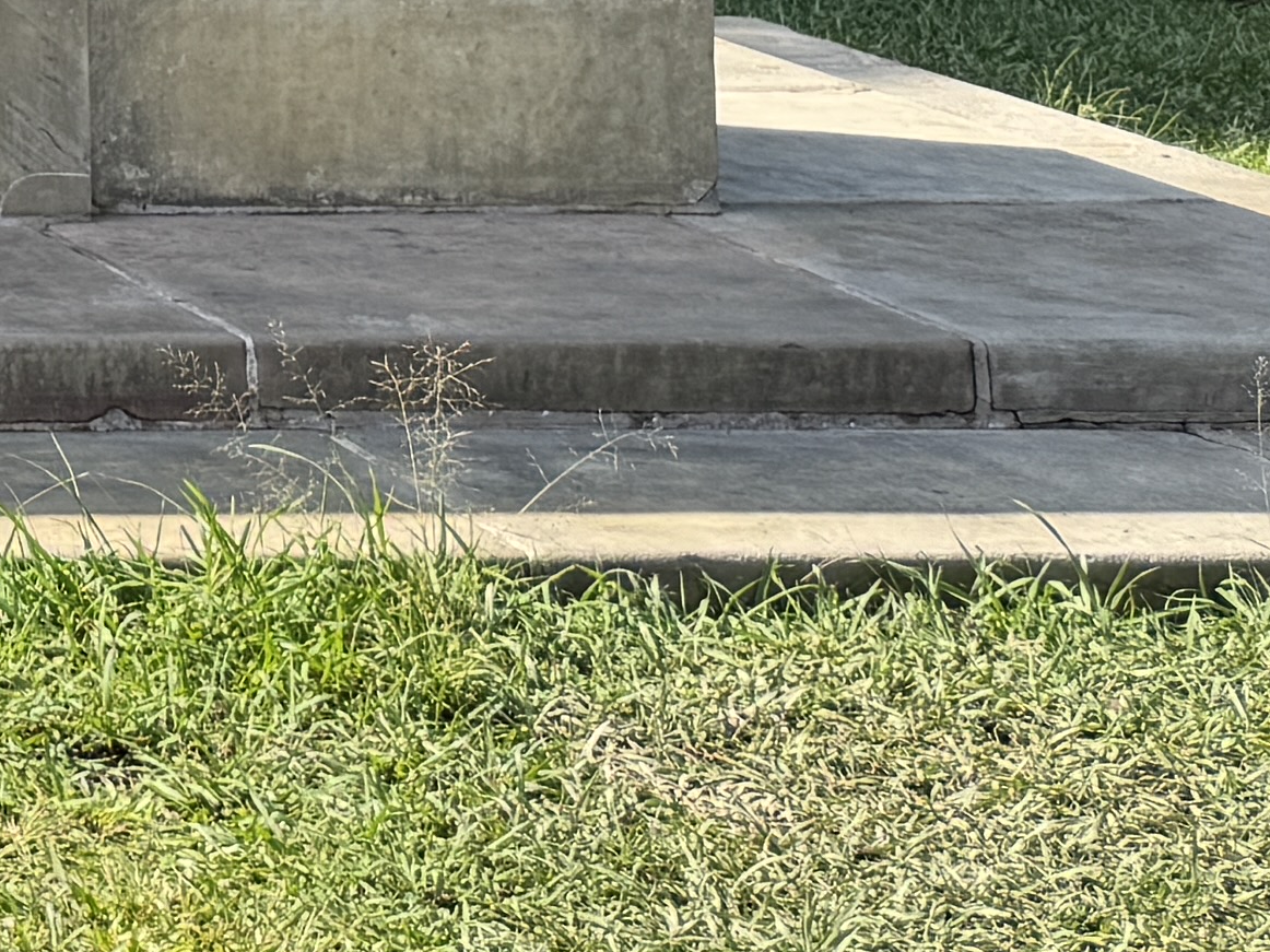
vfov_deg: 11.5
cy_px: -844
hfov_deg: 12.9
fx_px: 4328
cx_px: -1740
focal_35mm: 118
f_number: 1.78
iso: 80
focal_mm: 6.76
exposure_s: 1/952
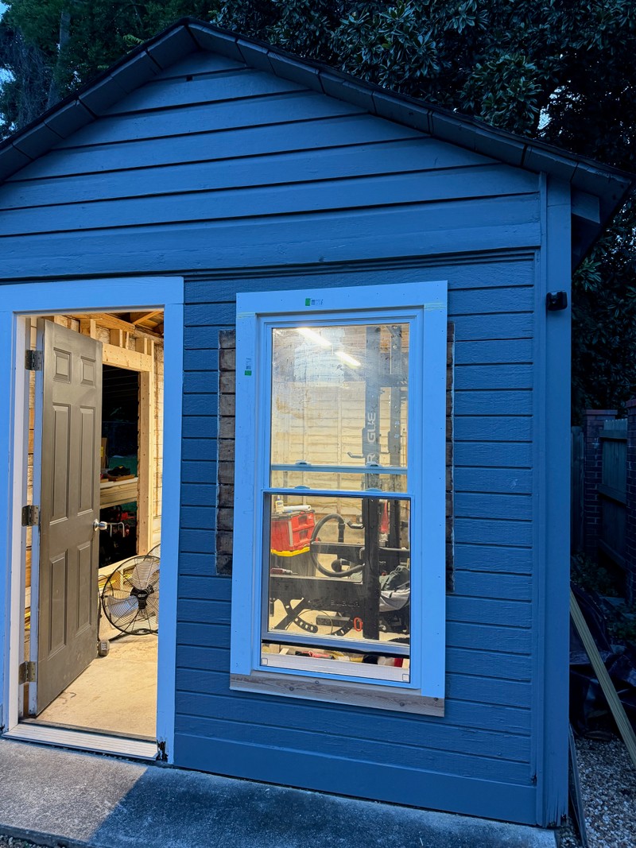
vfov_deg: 71.6
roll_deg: -0.8
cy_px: 424
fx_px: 588
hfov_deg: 56.8
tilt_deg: +0.3
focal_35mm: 24
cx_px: 318
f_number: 1.78
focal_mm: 6.76
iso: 250
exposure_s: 1/60
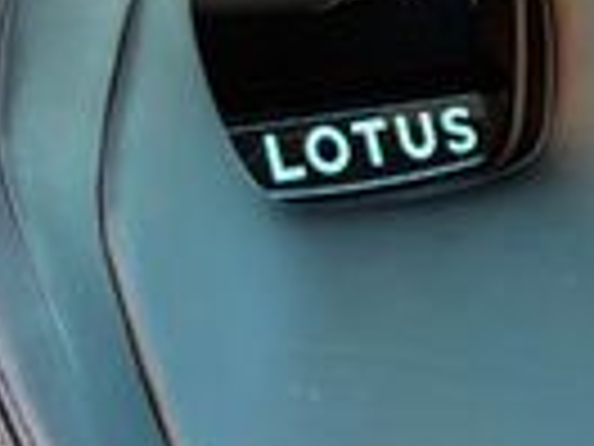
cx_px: 1044
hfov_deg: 14.0
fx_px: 2162
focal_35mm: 126
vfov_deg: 11.8
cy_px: 185
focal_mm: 5.96
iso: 125
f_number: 1.6
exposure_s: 1/67
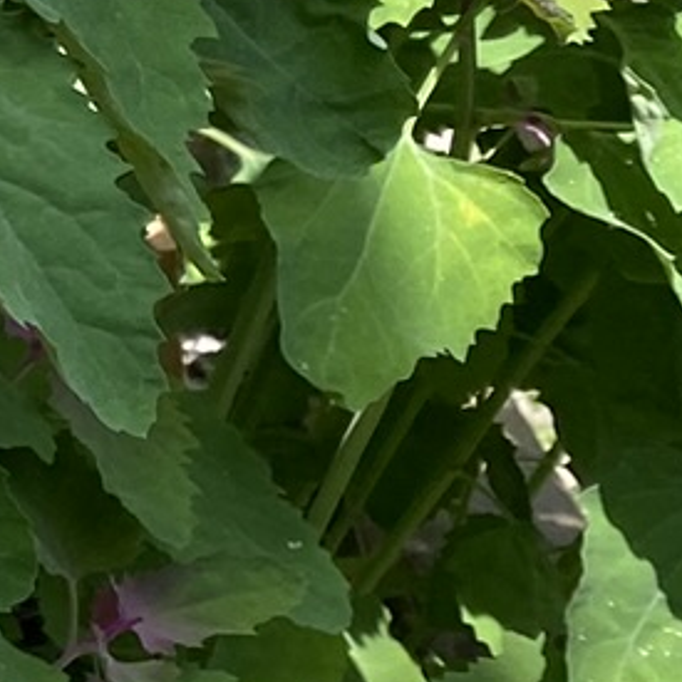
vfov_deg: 10.2
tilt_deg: -31.1
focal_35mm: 171
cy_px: 82
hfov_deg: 7.8
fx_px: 3812
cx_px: -1768
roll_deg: +0.1
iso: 32
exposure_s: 1/630
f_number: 1.8
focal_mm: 4.25
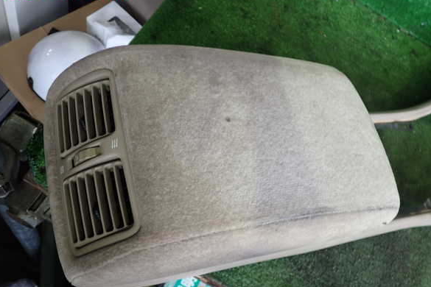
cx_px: 218
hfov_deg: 58.7
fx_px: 383
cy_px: 149
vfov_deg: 41.1
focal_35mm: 32
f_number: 2.3
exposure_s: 1/50
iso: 200
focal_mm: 5.4
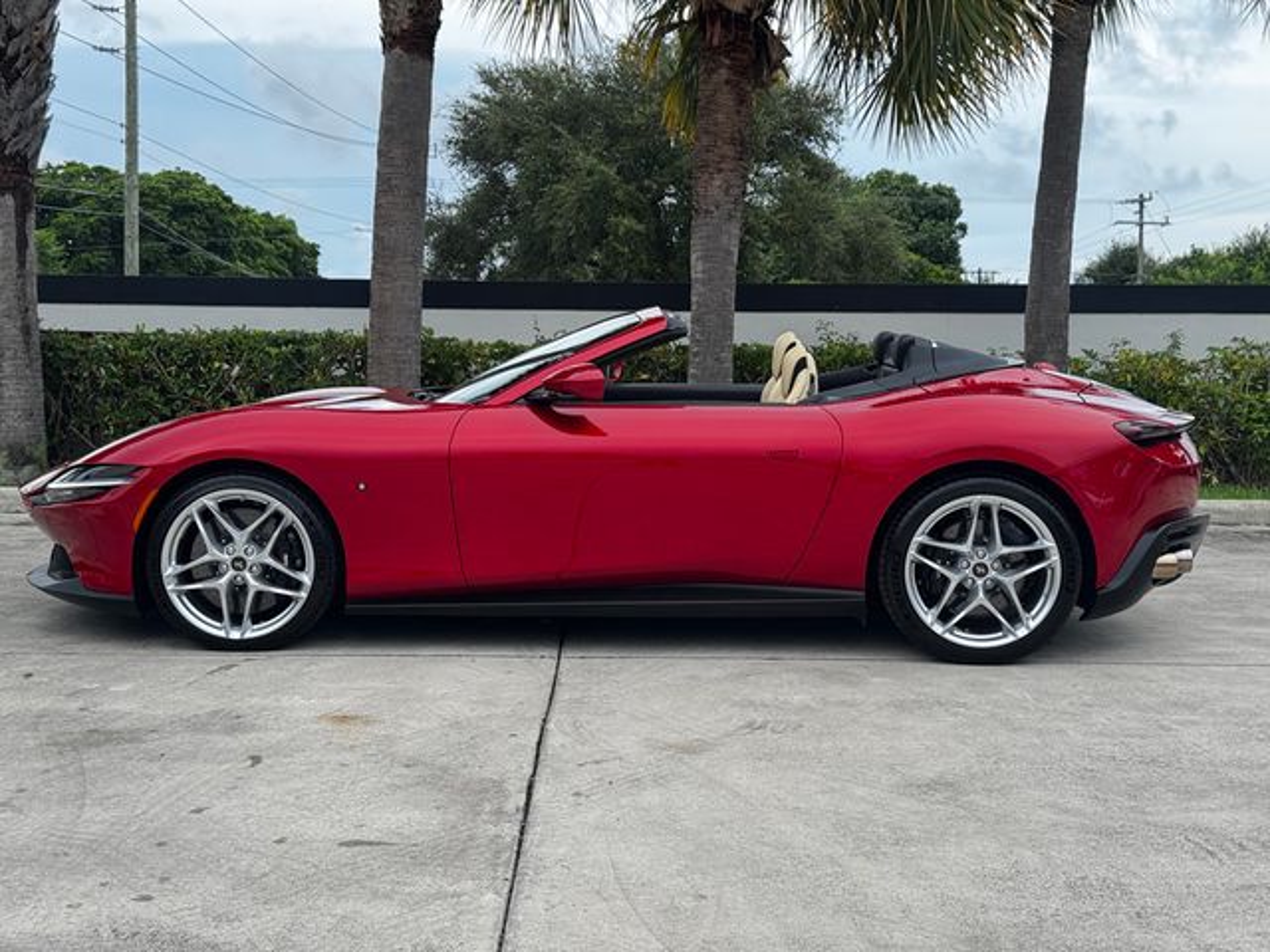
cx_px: 635
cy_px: 476
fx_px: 1761
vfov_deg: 30.3
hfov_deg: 39.7
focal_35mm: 48
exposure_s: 1/639
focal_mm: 6.76
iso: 64
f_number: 1.78
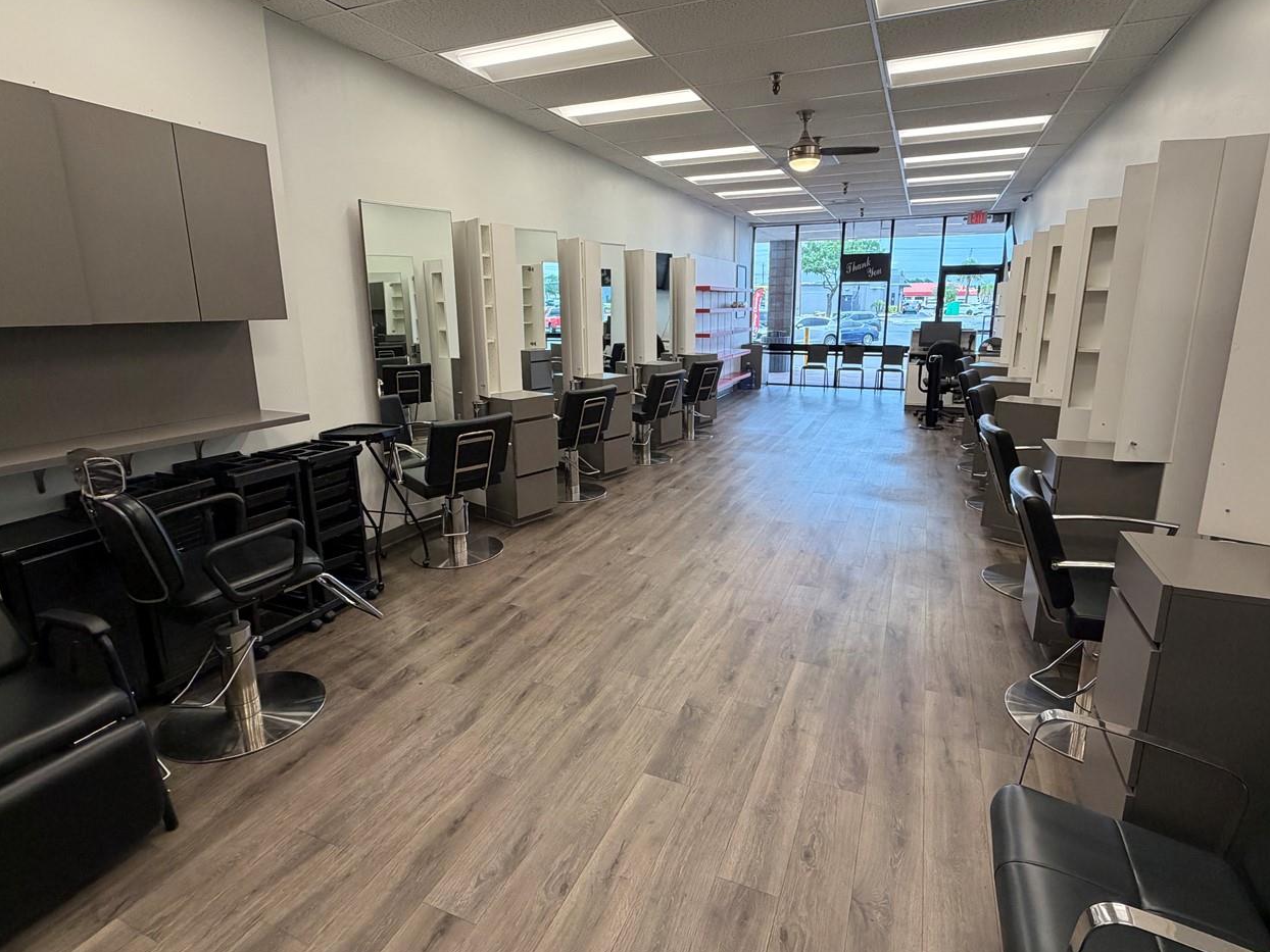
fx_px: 660
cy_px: 444
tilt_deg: -11.6
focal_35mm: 18
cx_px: 651
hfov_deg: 87.7
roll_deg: +0.0
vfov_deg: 71.5
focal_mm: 2.22
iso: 200
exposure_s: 1/120
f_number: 2.2
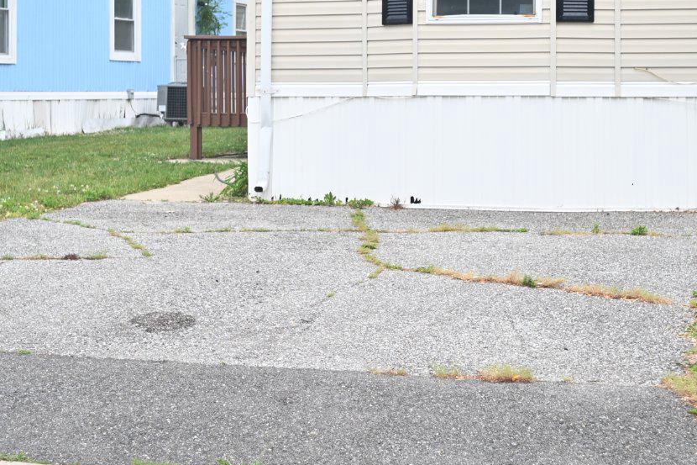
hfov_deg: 27.3
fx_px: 1432
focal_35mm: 74
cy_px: 74
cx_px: 376
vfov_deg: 18.2
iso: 100
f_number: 2.8
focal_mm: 30
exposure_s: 1/320
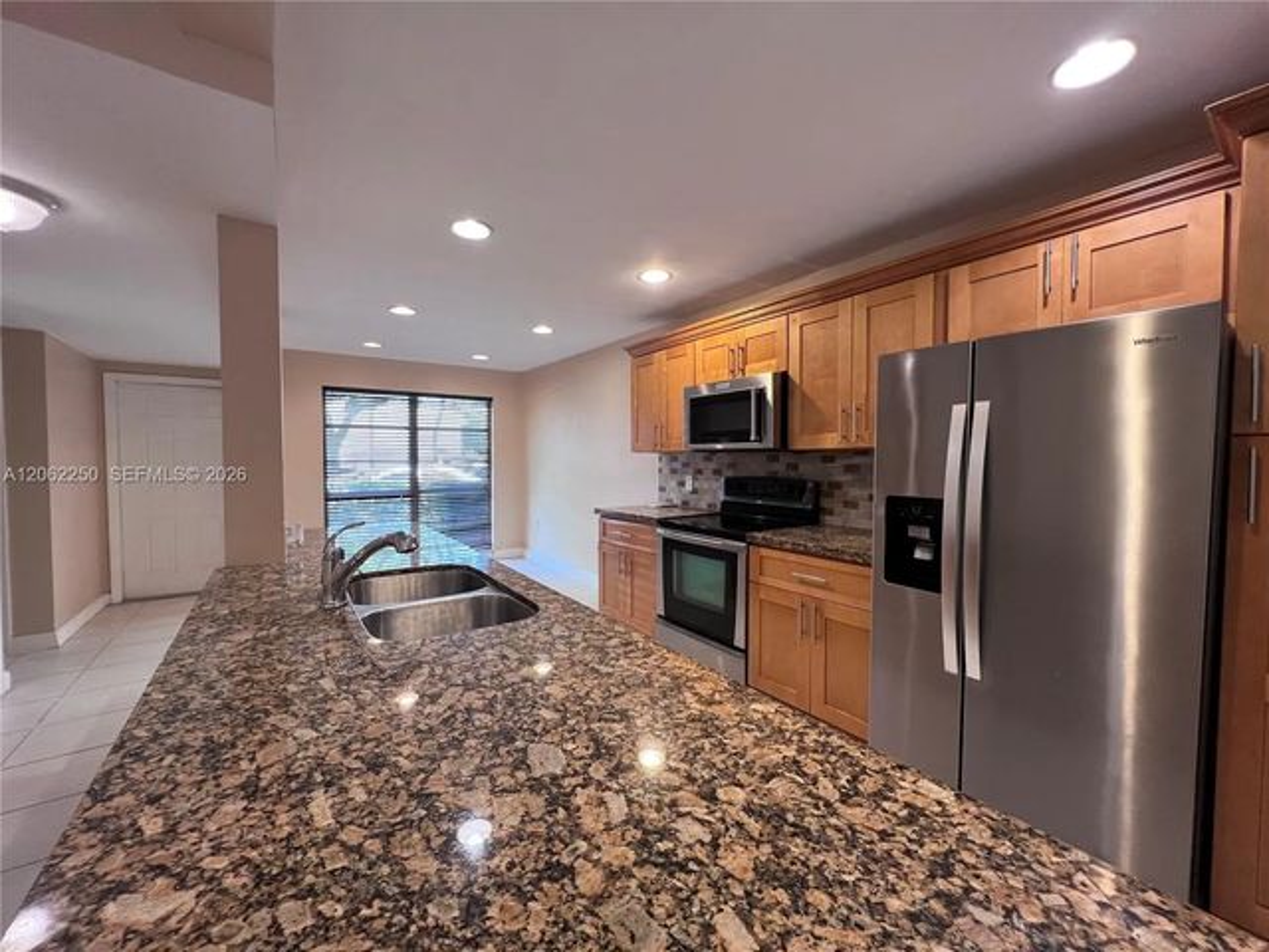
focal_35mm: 13
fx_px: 477
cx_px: 634
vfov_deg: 89.9
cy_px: 476
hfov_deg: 106.2
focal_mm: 1.57
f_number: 1.8
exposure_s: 1/120
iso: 160
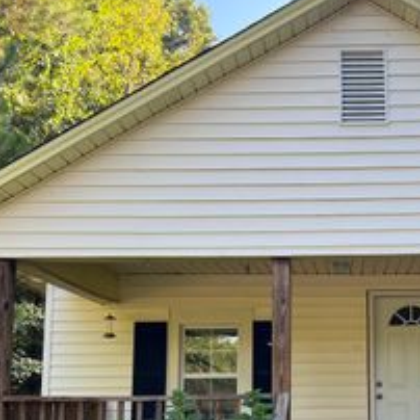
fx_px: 782
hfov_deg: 29.4
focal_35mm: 57
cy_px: 323
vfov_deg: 29.5
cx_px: 337
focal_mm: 5.7
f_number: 1.5
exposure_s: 1/349
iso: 50
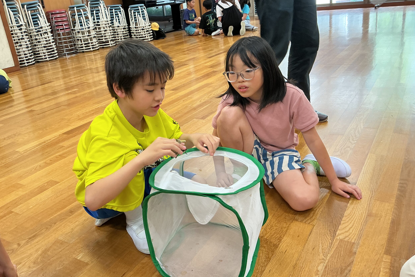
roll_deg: +6.4
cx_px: 207
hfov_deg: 60.3
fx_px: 357
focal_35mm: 31
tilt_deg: -20.8
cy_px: 138
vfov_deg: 42.3
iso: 64
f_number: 1.8
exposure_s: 1/50
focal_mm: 3
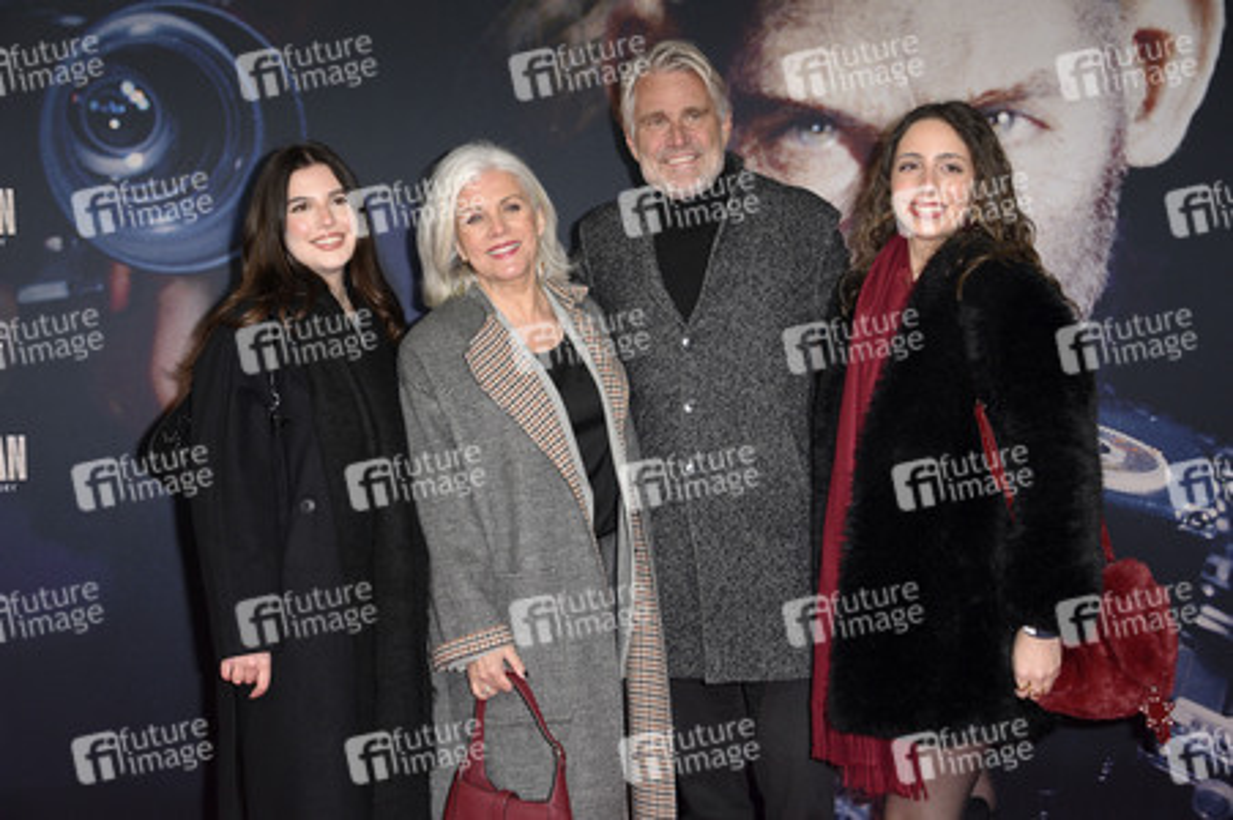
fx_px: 1882
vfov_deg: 24.6
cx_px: 616
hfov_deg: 36.3
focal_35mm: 55
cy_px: 410
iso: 1000
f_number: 5.6
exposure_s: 1/250
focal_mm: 55
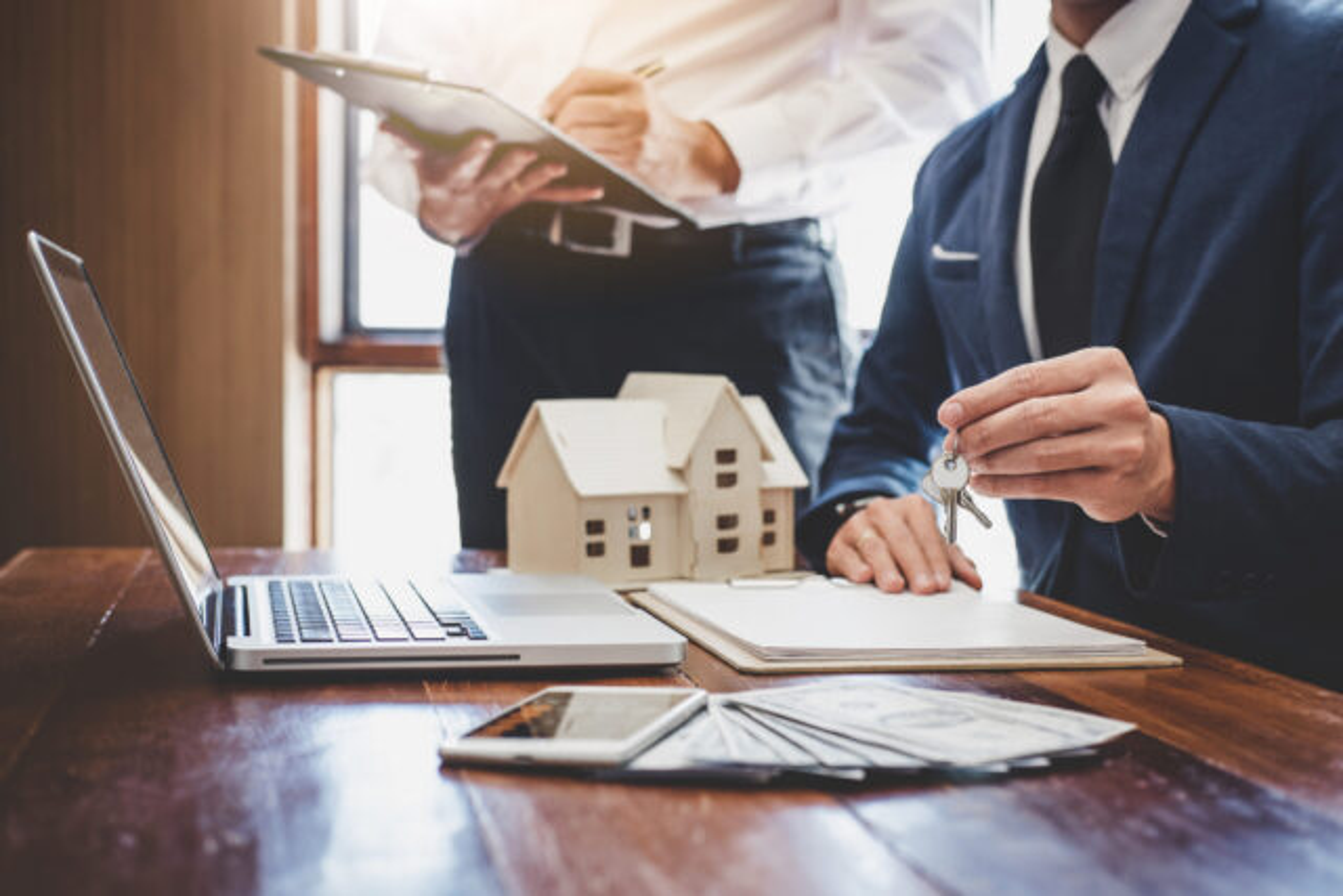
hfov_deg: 37.5
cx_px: 672
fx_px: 1978
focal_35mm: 53
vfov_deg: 25.5
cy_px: 448
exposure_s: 1/80
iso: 400
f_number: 2.8
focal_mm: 35
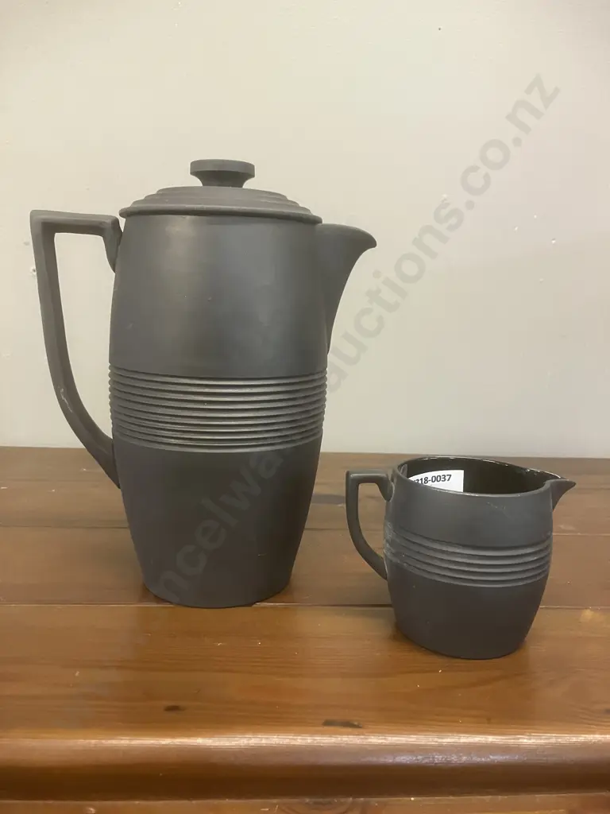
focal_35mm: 28
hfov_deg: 49.7
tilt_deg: -8.8
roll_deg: -1.7
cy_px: 407
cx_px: 305
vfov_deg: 63.4
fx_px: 658
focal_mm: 3.99
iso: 320
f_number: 1.8
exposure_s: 1/50
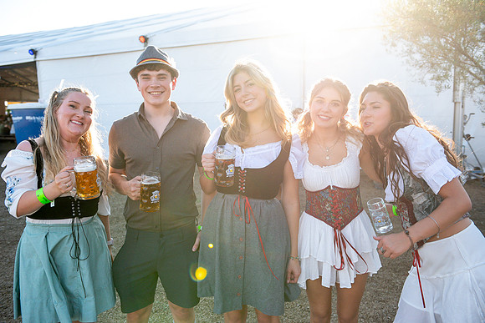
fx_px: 431
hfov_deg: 58.7
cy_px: 162
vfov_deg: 41.1
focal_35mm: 32
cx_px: 242
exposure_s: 1/3200
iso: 1000
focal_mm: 32
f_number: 4
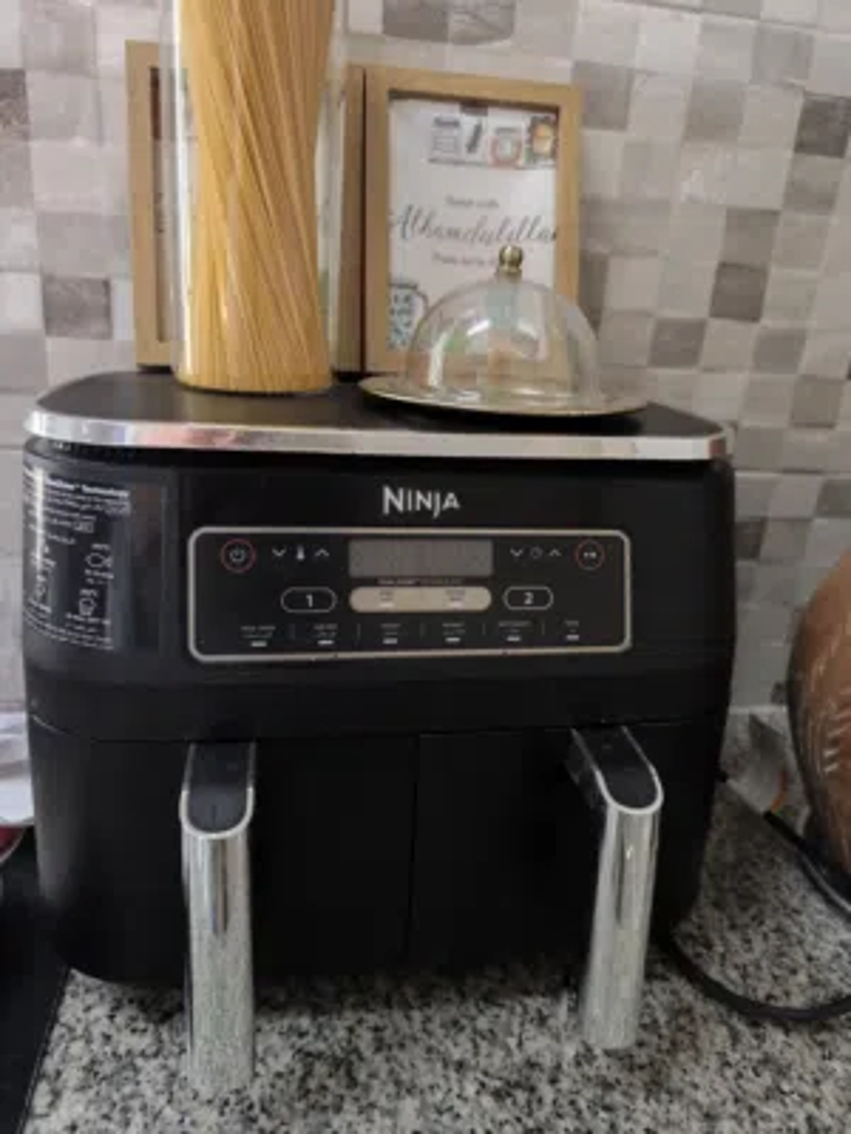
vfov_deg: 73.9
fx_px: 754
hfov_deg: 58.9
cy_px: 567
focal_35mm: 23
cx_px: 426
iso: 1600
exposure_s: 1/25
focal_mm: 6.14
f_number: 1.65
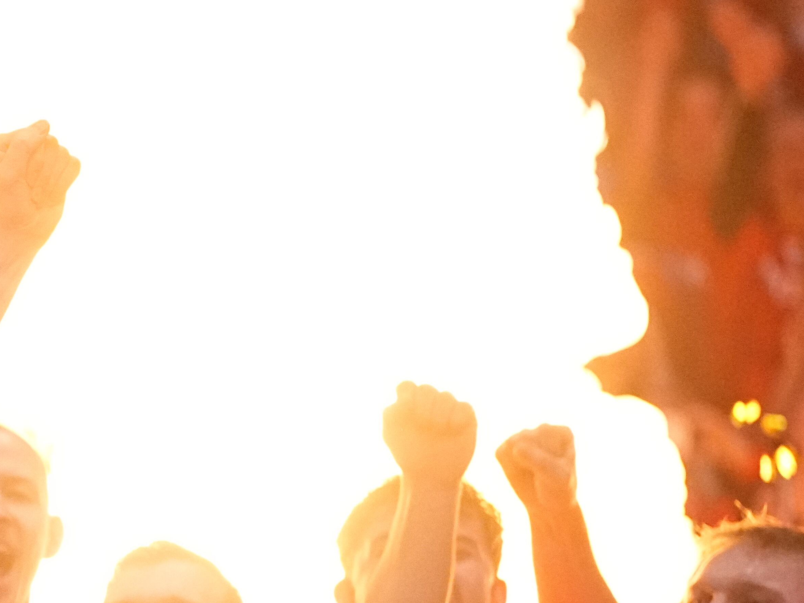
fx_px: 15146
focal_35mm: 652
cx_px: -549
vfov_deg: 2.3
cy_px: 641
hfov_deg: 3.0
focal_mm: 200
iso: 6400
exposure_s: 1/800
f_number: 2.8
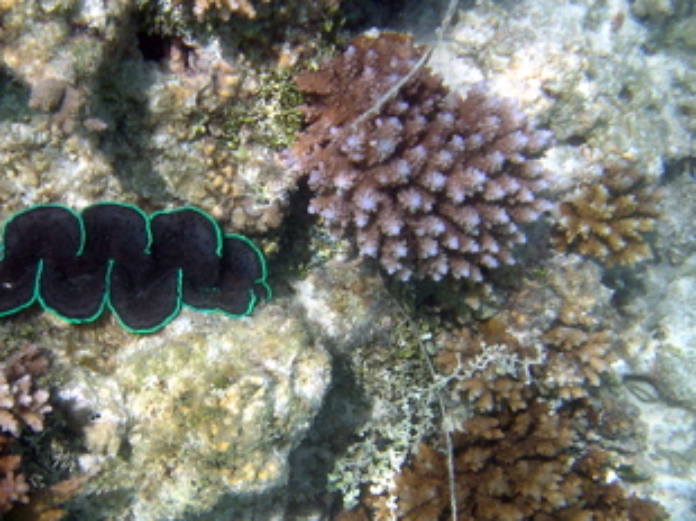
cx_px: 258
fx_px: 1085
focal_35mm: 54
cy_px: 308
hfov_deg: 35.4
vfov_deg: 27.0
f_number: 5.6
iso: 100
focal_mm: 5.8
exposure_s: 1/165
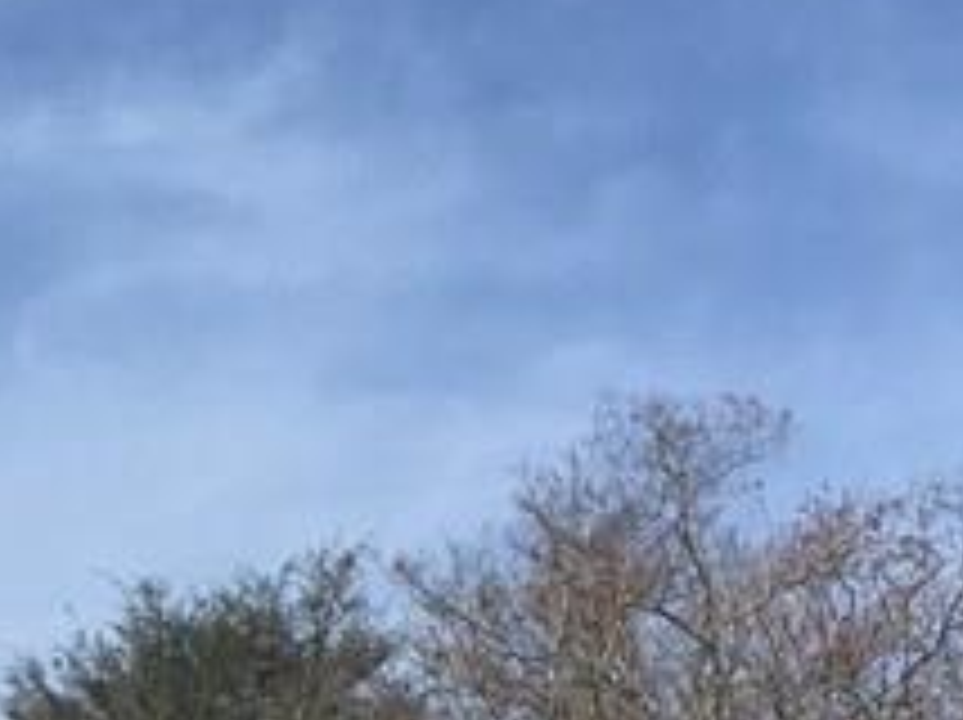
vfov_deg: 10.0
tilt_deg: +17.2
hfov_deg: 14.1
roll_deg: -1.3
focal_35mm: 139
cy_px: 1377
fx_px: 3863
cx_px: 194
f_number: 2.2
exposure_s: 1/1083
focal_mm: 4.15
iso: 25
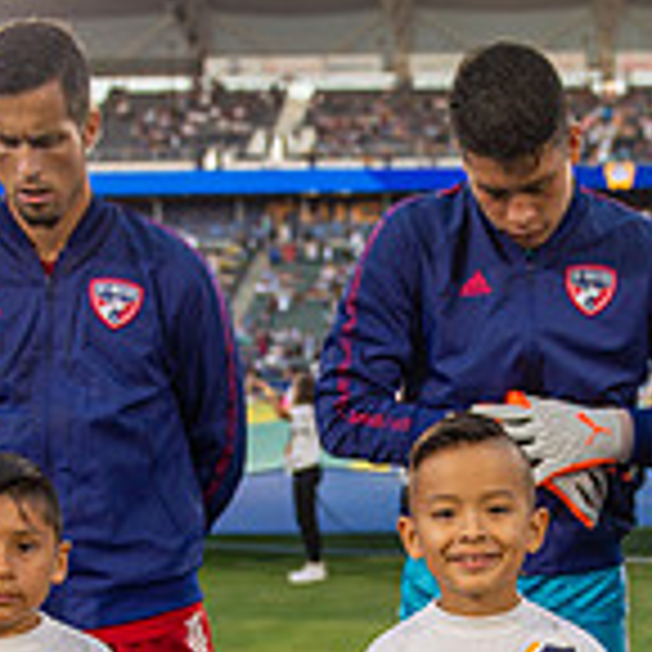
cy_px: 679
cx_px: 535
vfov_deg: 22.3
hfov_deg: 23.0
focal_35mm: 74
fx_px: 1577
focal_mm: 28
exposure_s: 1/640
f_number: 2.8
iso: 640
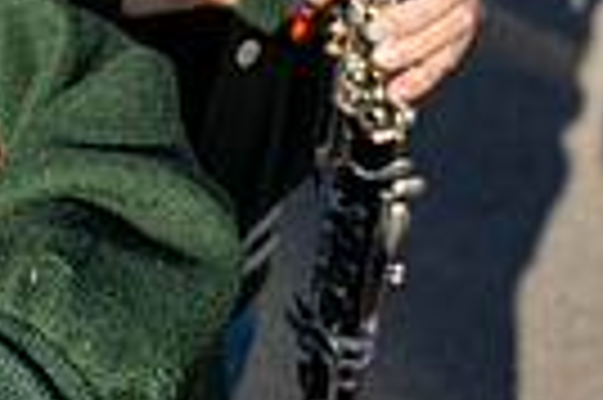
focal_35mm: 104
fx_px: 1740
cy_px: -348
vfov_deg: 12.0
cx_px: -230
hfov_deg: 18.1
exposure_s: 1/500
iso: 125
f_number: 4
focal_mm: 24
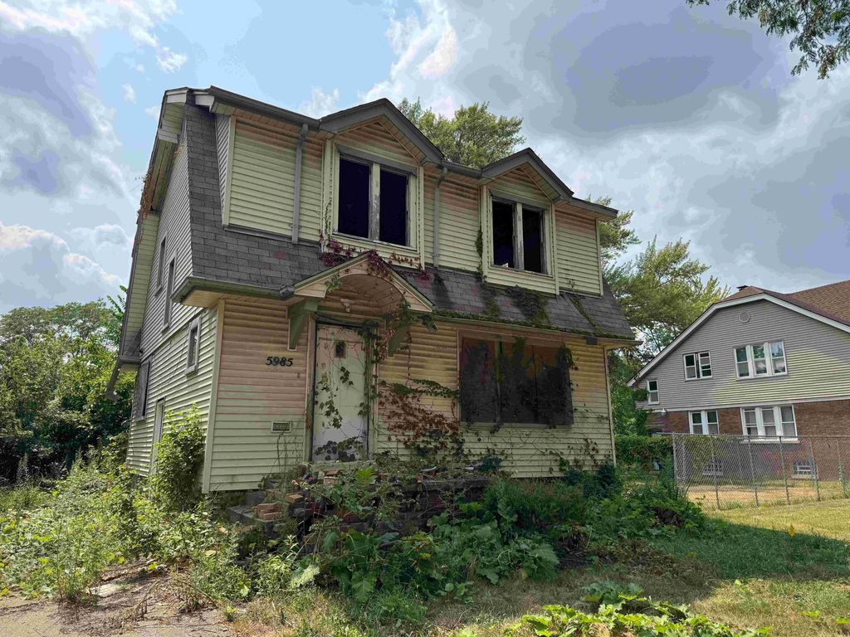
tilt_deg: +12.9
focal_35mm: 24
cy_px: 318
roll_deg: -0.2
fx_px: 589
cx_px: 425
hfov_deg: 71.6
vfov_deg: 56.8
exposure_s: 1/4950
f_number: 1.78
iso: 80
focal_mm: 6.76
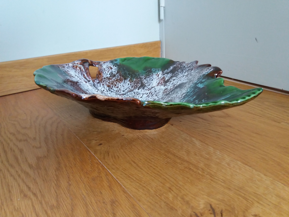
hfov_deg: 63.4
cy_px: 108
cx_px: 144
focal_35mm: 28
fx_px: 234
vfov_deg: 49.7
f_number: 1.9
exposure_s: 1/17
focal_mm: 3.7
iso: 200
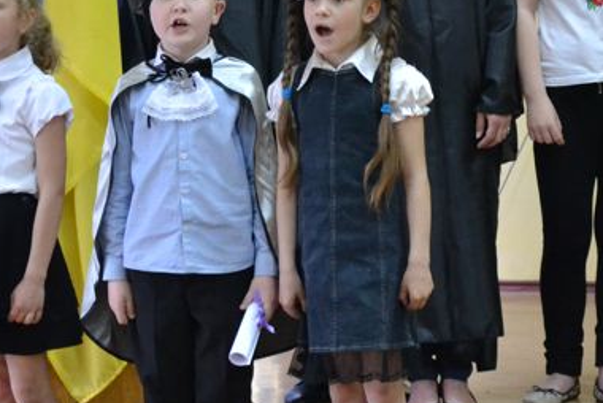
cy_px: 71
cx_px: 411
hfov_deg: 13.6
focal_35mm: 151
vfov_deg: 9.1
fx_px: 2531
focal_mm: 44
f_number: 5.3
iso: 3200
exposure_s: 1/30
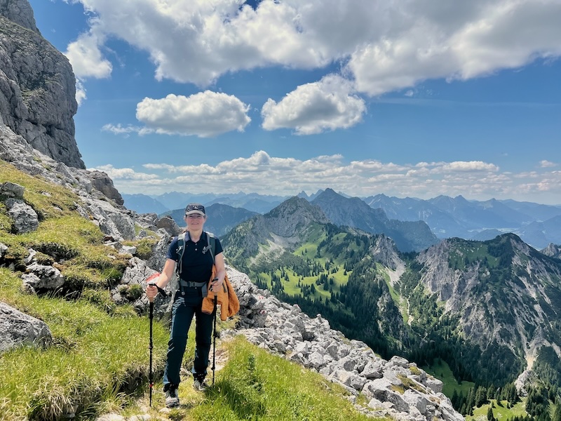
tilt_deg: -1.4
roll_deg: +0.2
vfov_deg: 53.1
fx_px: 421
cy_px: 210
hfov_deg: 67.3
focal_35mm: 26
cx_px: 280
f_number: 1.5
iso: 50
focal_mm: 5.7
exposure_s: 1/5882
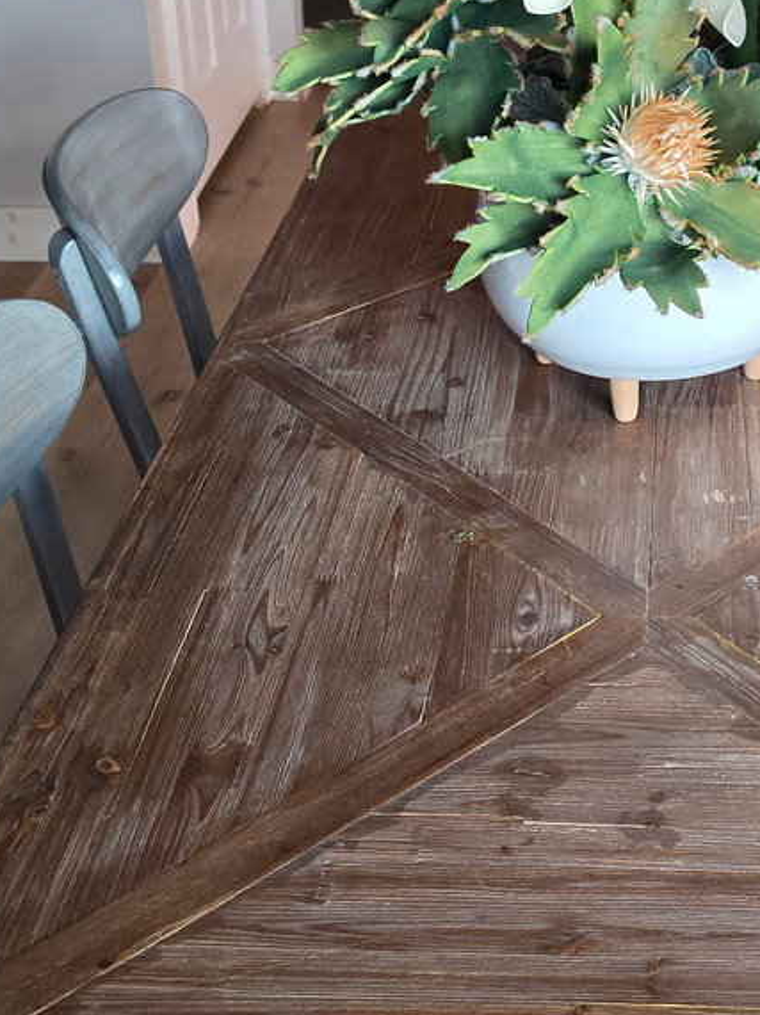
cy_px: 347
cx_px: 603
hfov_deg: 23.3
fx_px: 1816
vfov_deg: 31.0
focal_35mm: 62
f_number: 1.4
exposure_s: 1/61
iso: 200
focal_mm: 6.5
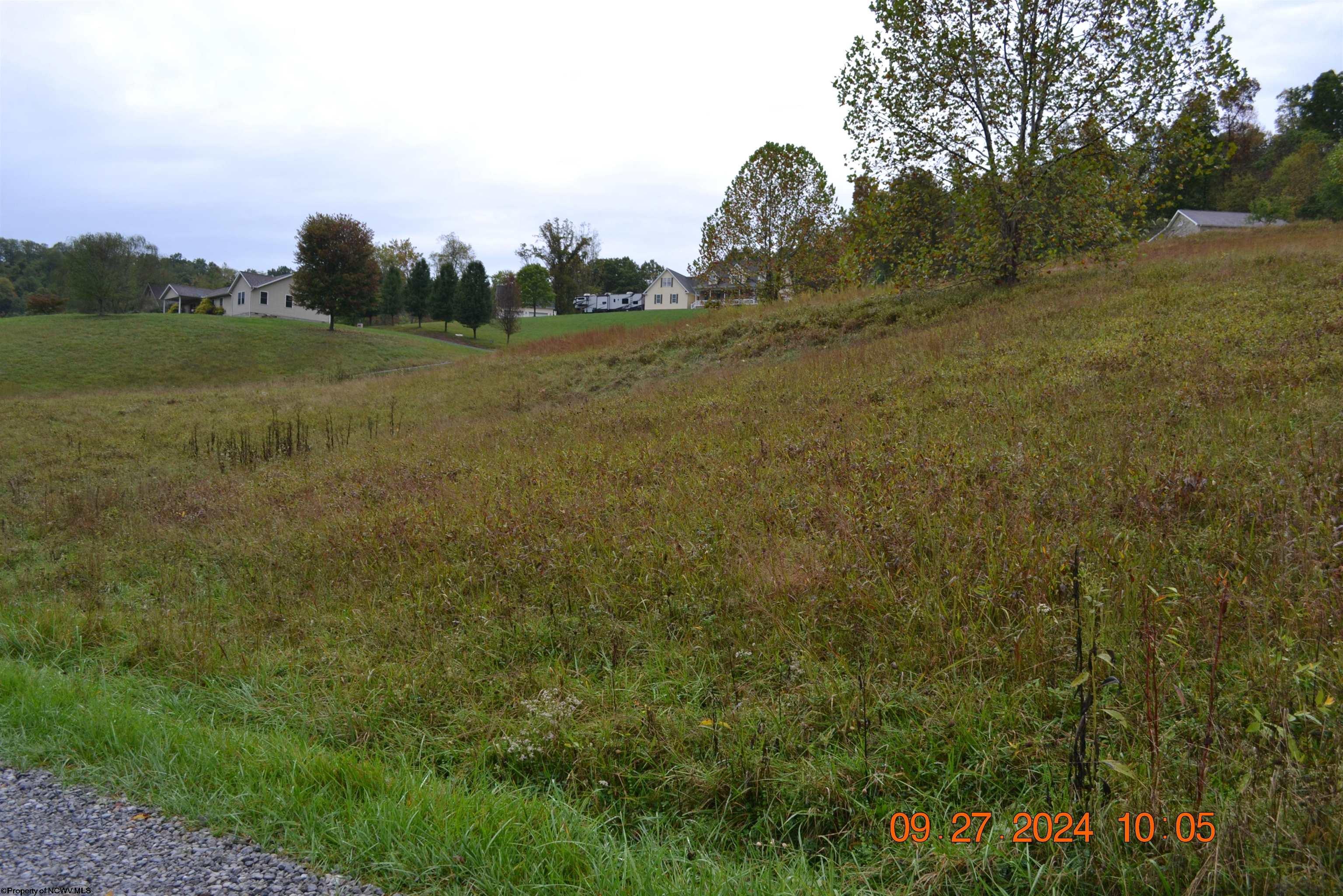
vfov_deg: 47.9
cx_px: 672
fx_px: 1007
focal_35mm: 27
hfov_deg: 67.4
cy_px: 448
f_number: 5.6
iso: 180
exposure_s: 1/125
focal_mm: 18
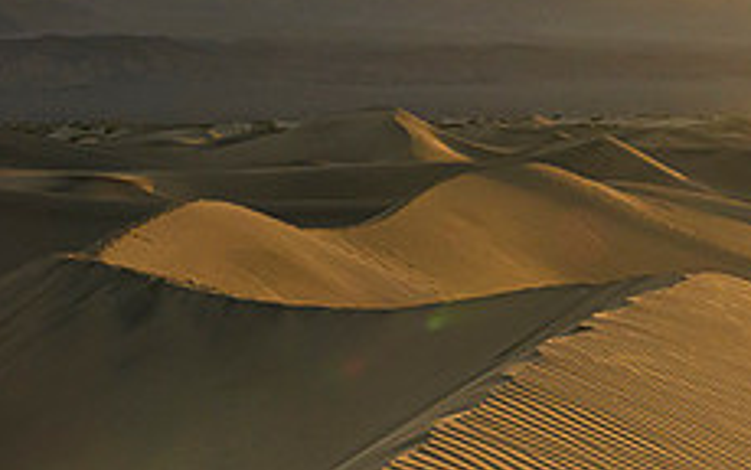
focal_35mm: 126
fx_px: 2580
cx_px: 754
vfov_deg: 10.4
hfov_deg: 16.2
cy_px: 156
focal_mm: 33
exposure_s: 1/160
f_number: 18
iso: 500
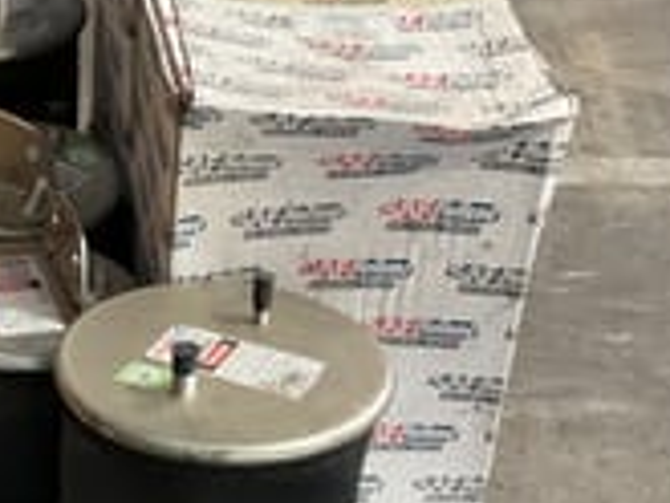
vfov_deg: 16.6
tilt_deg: -32.9
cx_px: -8
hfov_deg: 21.4
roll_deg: +0.5
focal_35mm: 88
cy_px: 436
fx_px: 1704
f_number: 1.8
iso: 160
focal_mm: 3
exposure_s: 1/50
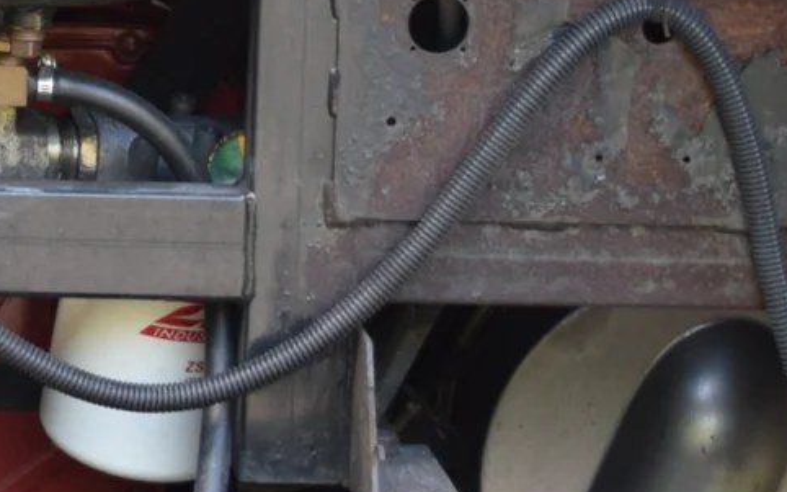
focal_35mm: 195
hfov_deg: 10.5
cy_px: -156
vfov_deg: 6.7
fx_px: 4181
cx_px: -296
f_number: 4.5
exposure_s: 1/80
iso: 400
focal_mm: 24
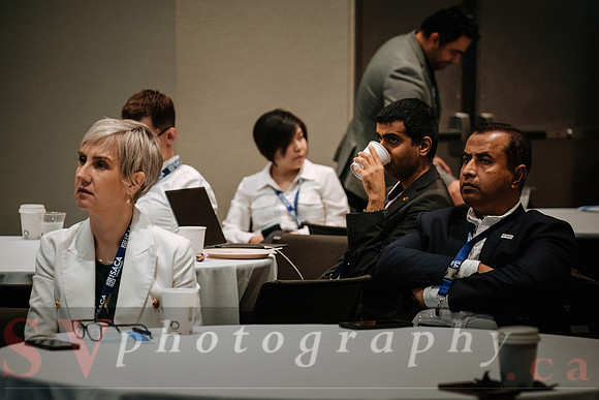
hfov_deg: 12.7
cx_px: 321
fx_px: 2699
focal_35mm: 162
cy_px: 215
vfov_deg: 8.5
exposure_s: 1/60
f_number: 3.2
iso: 800
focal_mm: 87.1
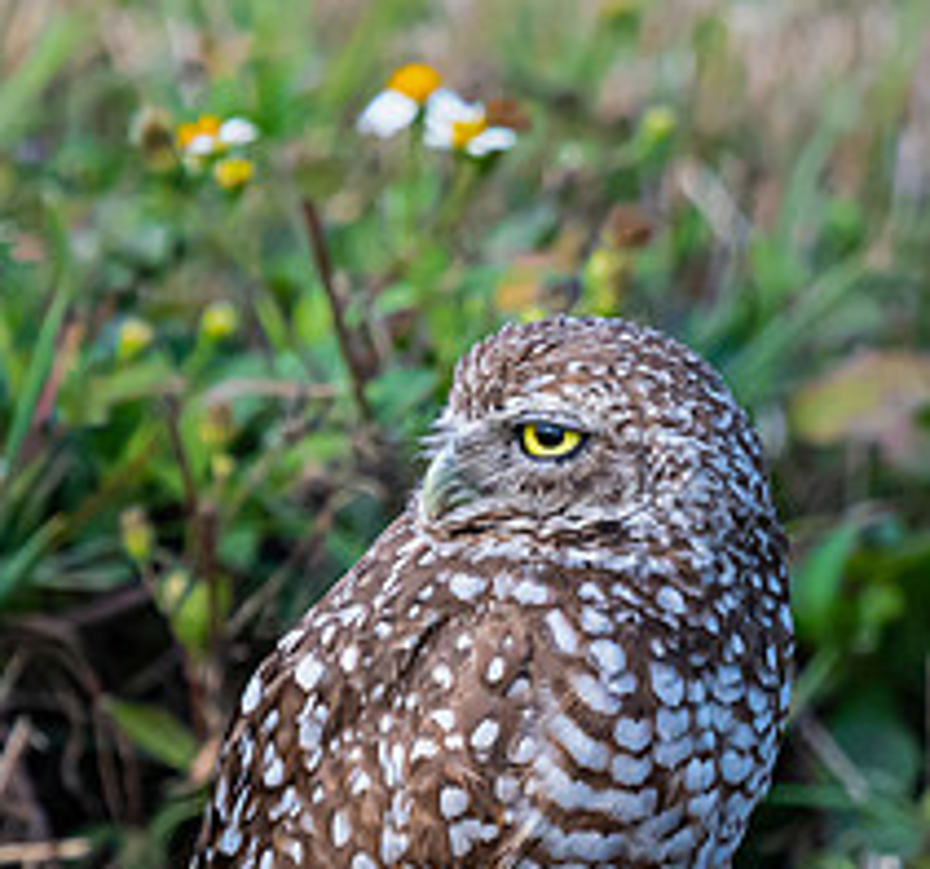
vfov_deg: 1.0
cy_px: 802
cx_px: 999
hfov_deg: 1.1
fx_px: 49547
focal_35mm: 1685
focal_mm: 420
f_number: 6.3
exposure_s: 1/1250
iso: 500
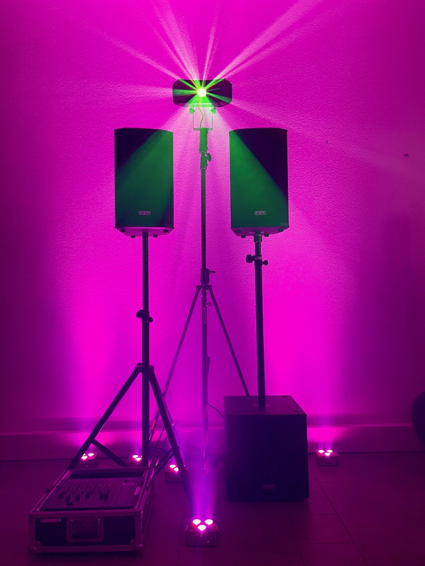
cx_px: 212
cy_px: 283
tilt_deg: +3.3
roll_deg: +1.9
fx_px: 425
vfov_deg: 67.3
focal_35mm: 26
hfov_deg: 53.1
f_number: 1.6
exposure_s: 1/41
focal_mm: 4.2
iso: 160
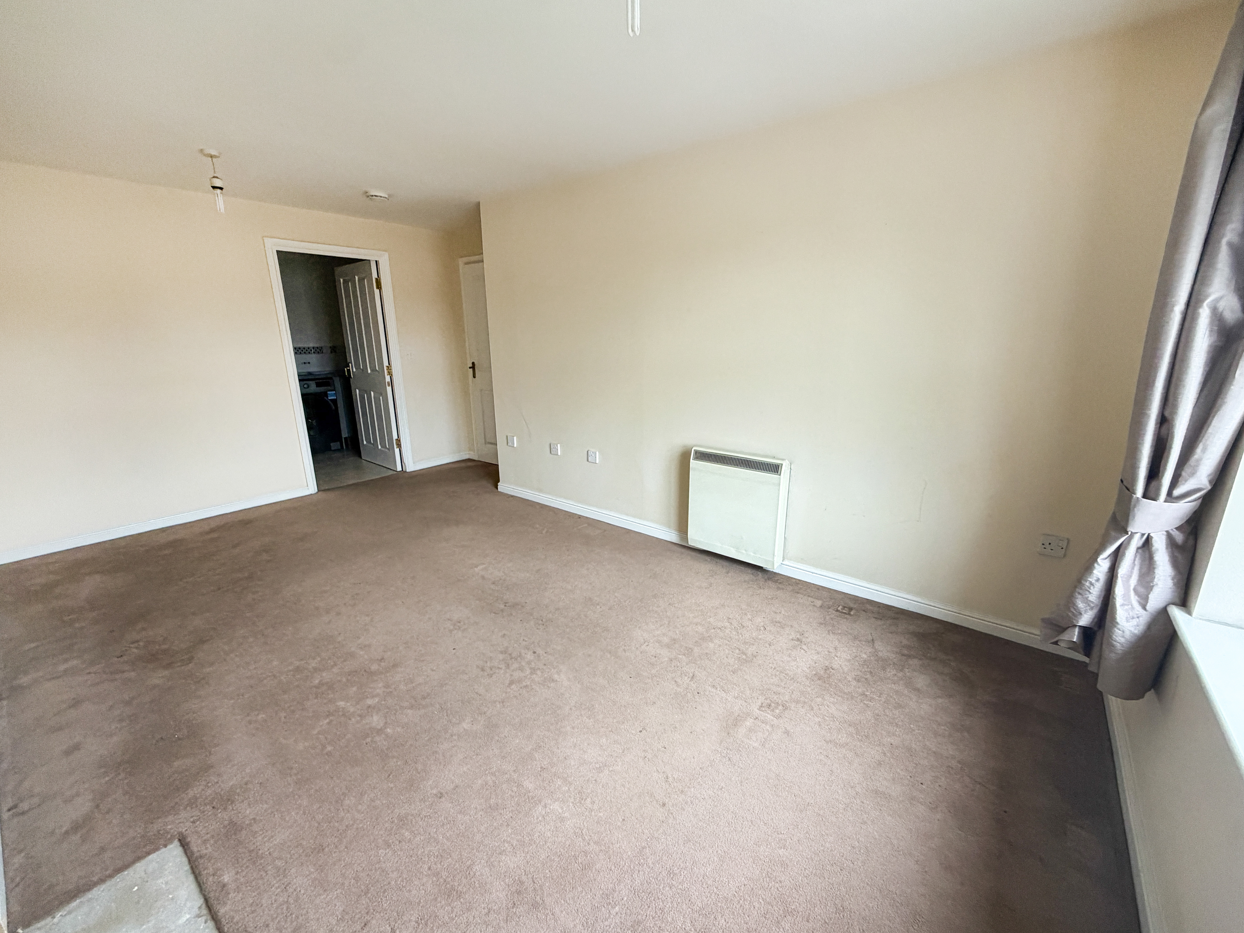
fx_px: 503
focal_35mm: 14
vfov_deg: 85.7
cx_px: 622
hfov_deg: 102.1
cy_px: 466
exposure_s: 1/110
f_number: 2.2
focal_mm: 2.22
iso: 320
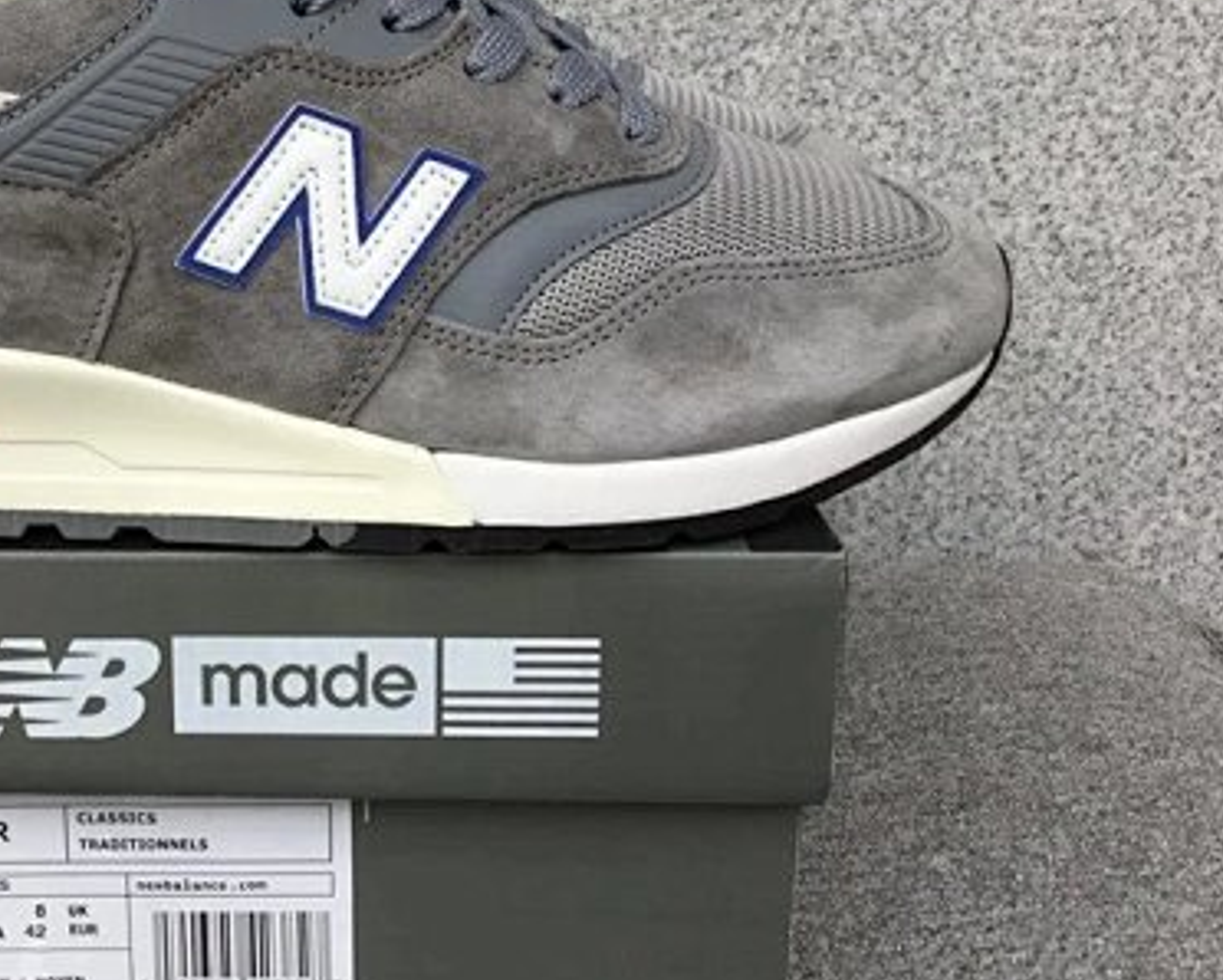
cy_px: 424
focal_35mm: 52
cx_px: 279
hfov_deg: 35.1
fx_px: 1883
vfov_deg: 29.1
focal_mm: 3.3
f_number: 2.4
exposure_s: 1/166
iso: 25
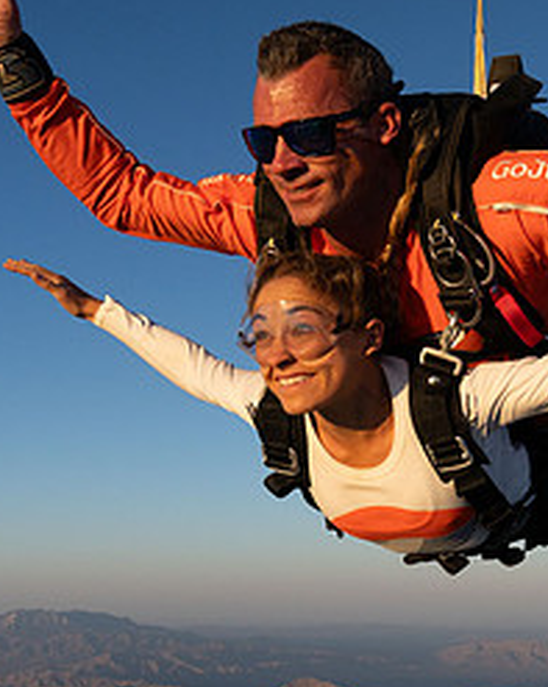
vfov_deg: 35.4
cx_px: 498
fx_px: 1076
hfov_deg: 27.5
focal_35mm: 53
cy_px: 371
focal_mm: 24
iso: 1250
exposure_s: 1/2000
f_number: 8
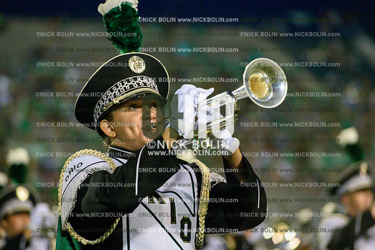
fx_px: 2094
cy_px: 125
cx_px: 188
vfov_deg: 6.8
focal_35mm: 201
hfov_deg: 10.2
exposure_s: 1/1600
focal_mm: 200
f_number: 4
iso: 10000
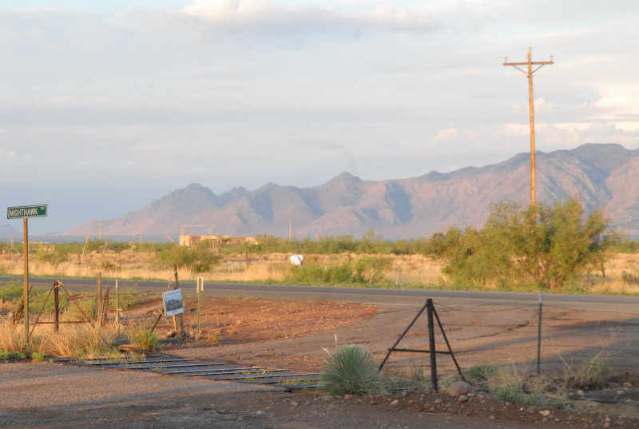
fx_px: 2001
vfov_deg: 12.2
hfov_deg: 18.1
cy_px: 214
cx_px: 320
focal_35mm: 112
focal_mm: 75
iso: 1600
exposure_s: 1/320
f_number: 9
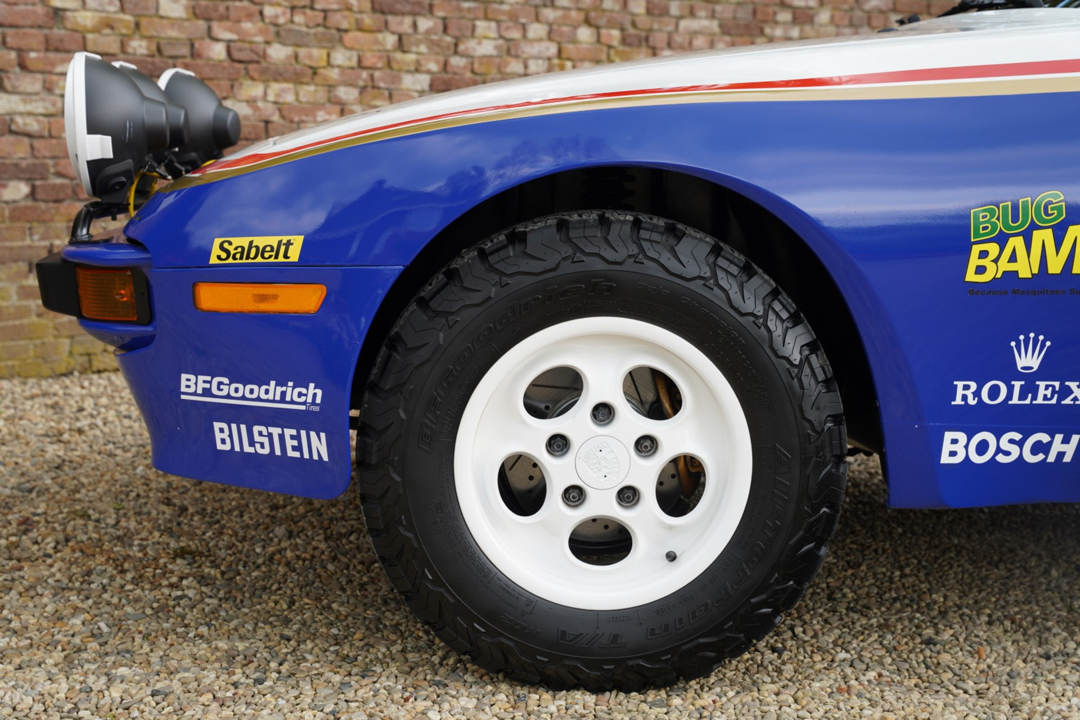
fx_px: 1557
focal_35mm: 52
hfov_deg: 38.3
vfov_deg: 26.0
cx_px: 540
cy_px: 360
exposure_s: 1/60
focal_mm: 51.9
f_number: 5.6
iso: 160
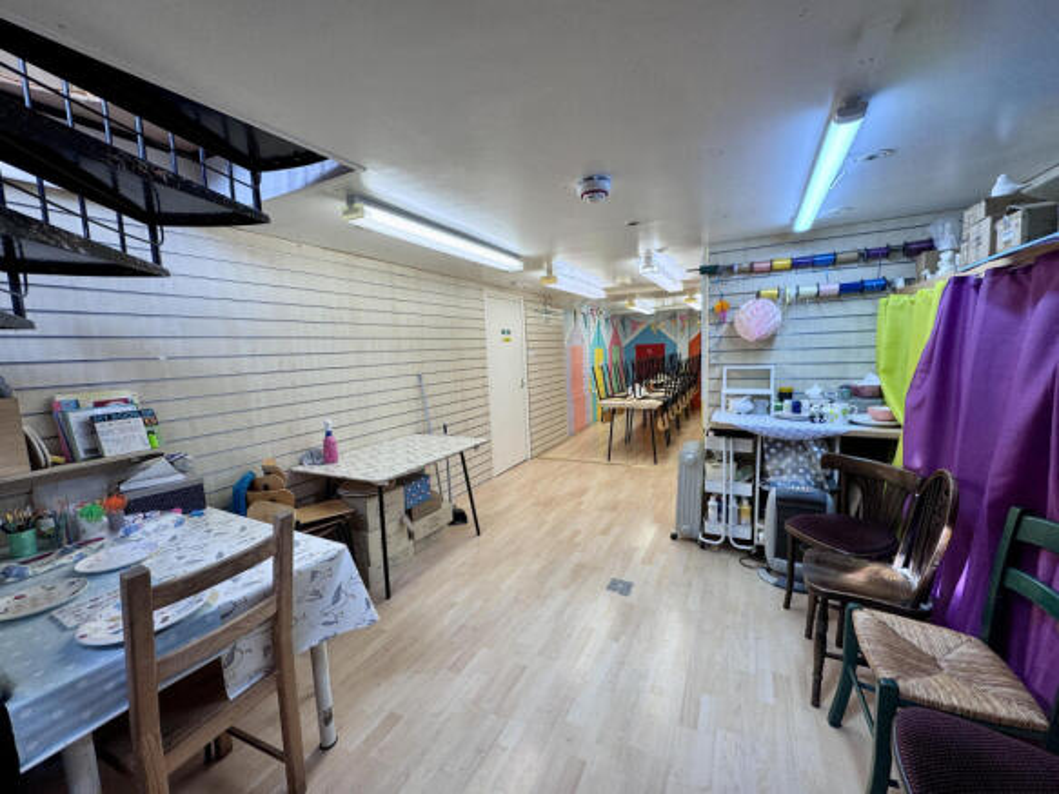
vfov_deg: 85.7
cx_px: 530
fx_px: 428
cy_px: 397
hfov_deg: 102.1
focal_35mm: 14
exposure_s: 1/100
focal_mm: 2.22
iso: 50
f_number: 2.2
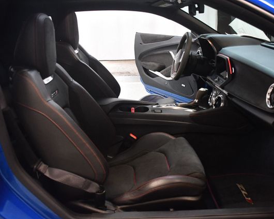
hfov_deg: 52.8
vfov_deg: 43.4
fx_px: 276
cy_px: 110
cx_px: 141
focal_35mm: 34
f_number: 3.5
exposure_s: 1/80
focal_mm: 20
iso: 3200
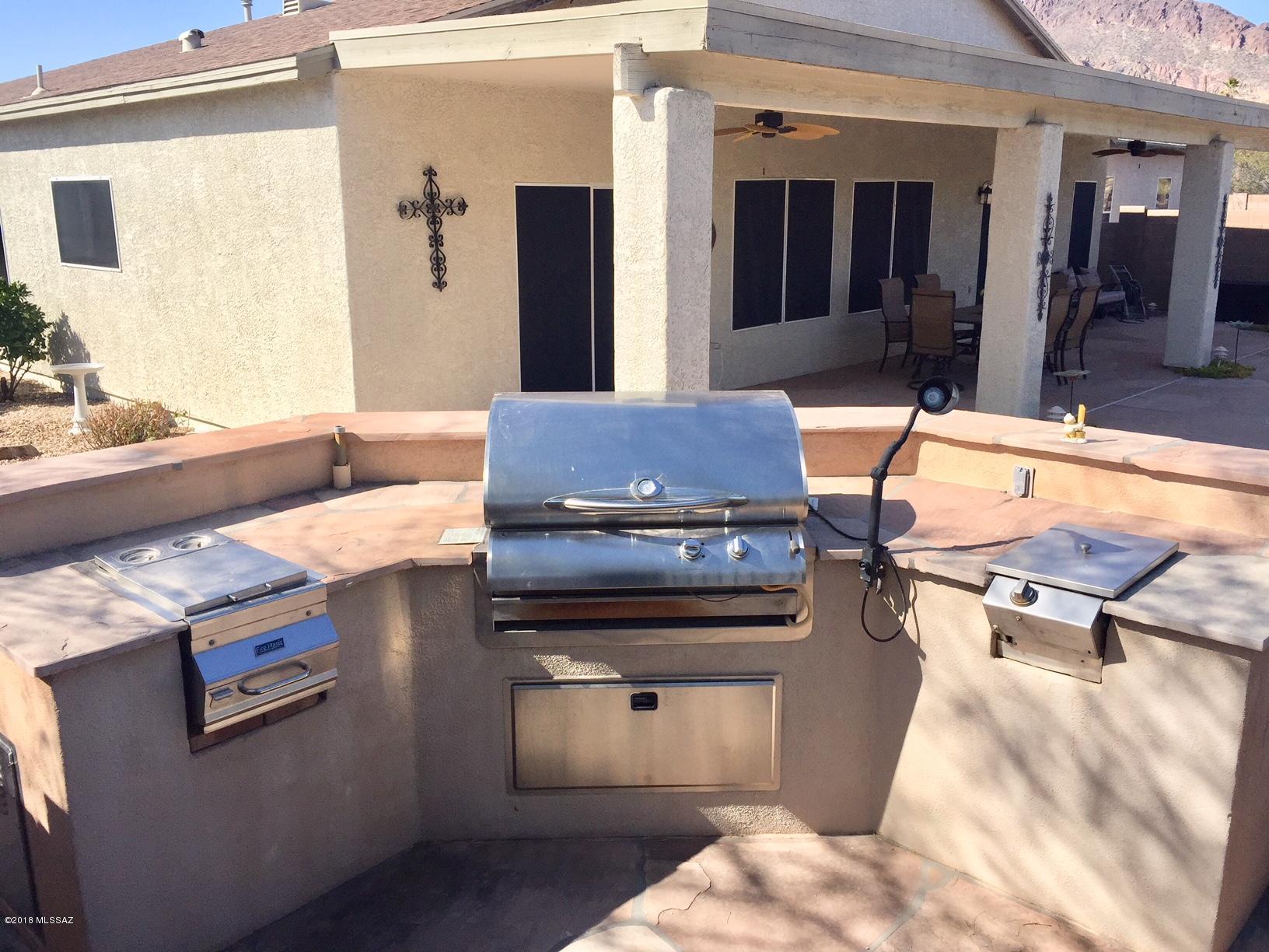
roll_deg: +0.0
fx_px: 1063
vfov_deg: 48.2
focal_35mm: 29
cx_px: 634
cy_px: 476
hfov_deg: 61.7
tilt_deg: -12.3
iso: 32
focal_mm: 4.15
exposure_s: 1/2198
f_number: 2.2
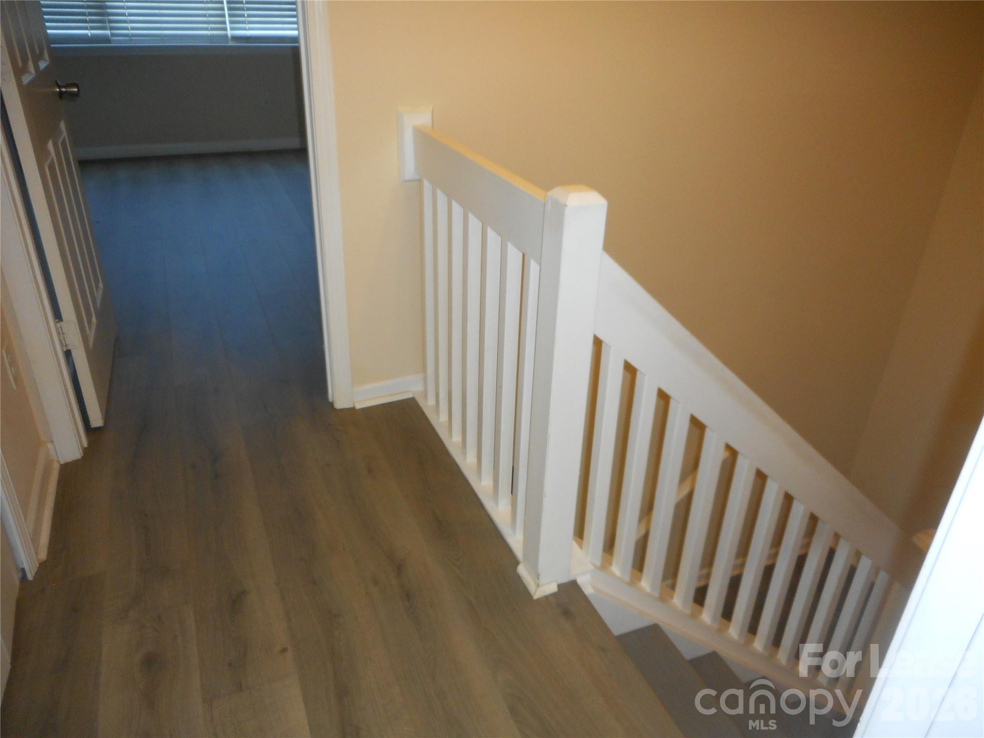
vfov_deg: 54.9
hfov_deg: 69.4
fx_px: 711
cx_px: 492
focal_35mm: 25
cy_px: 369
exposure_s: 1/25
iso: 200
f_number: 3.7
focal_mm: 4.5
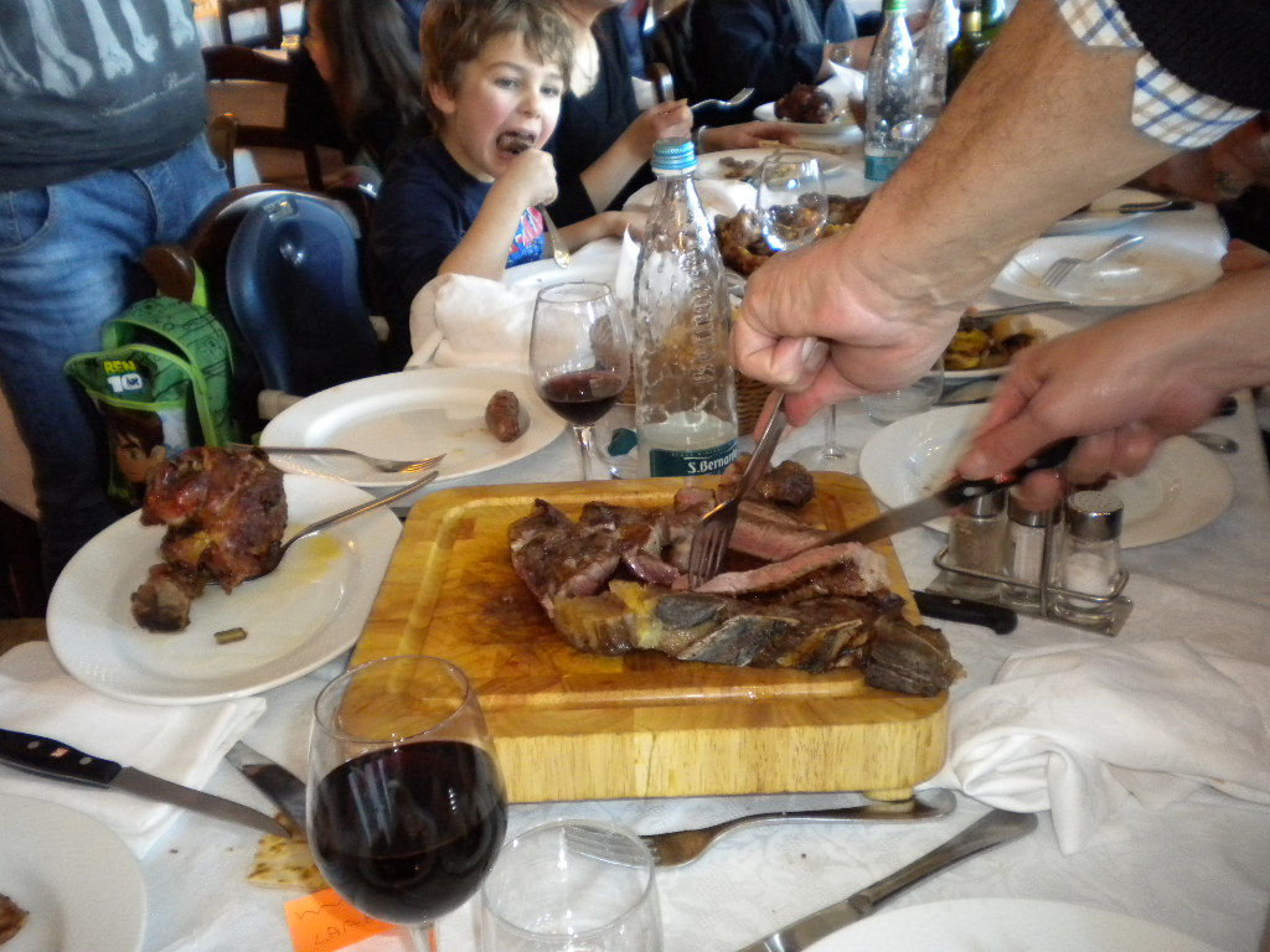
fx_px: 1284
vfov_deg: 40.7
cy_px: 476
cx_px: 635
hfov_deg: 52.6
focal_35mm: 35
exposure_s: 1/30
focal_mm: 6.3
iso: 400
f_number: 3.1
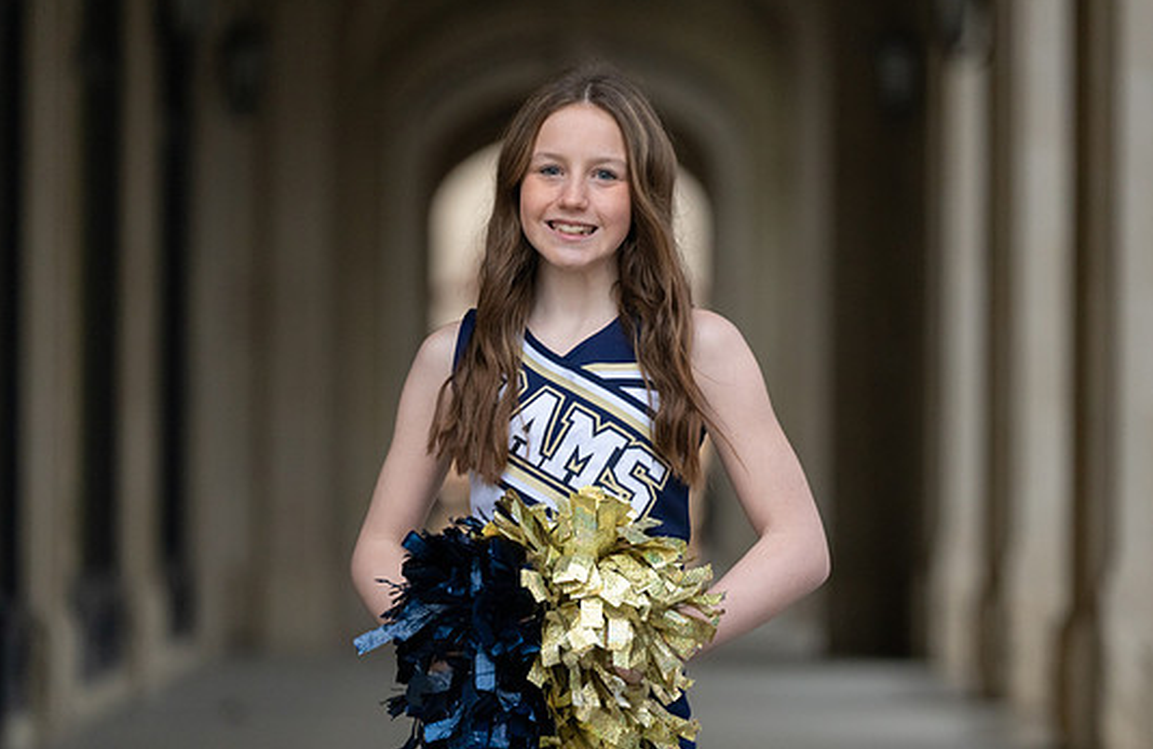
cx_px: 622
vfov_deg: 7.9
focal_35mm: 171
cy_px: 433
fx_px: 5434
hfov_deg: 12.1
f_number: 2.8
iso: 3200
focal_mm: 144
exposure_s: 1/250
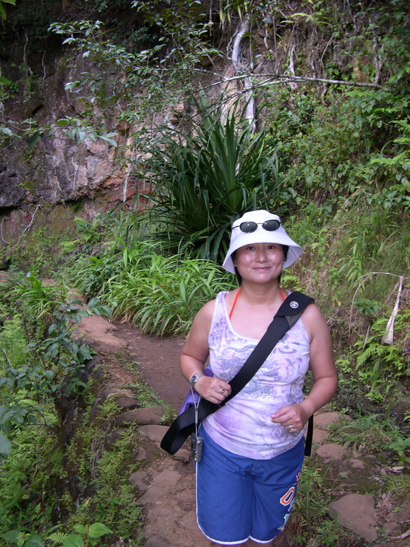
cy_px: 274
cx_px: 205
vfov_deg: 49.0
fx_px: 600
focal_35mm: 38
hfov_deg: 37.7
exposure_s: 1/30
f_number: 2.8
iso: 100
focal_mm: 8
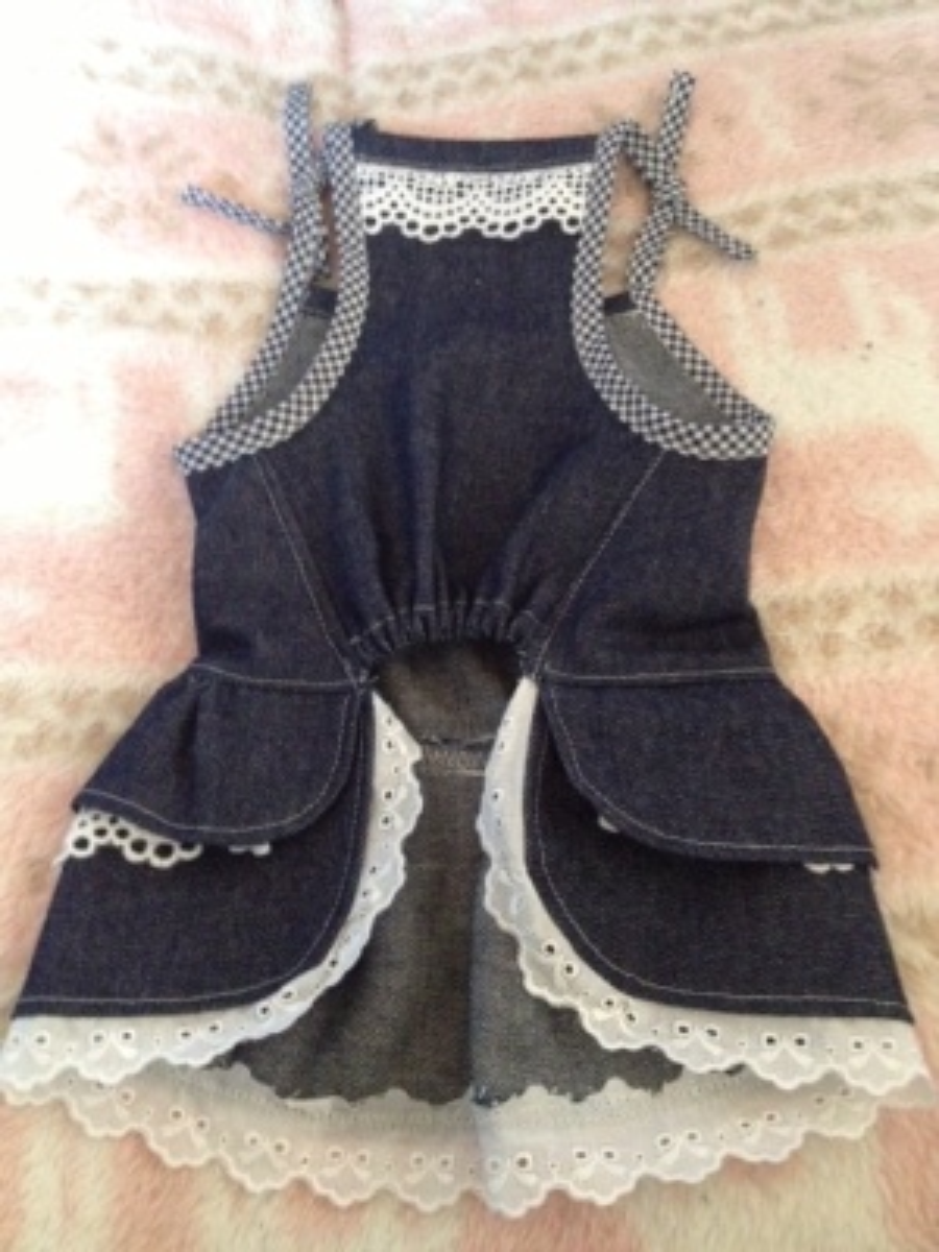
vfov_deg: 52.6
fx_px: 1266
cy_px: 626
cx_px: 470
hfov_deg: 40.7
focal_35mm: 35
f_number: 2.4
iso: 640
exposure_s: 1/15
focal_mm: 4.28
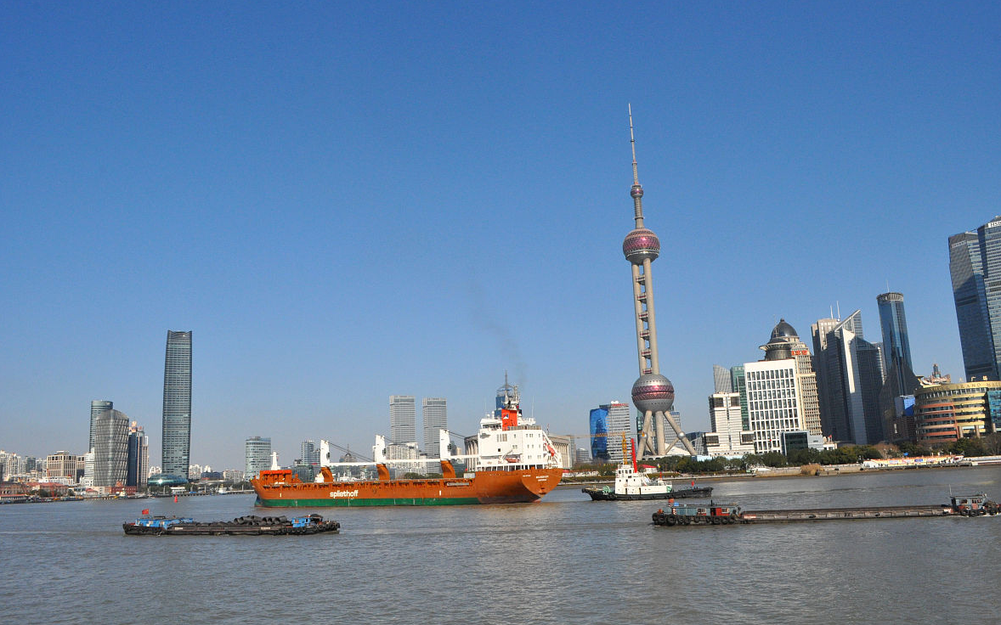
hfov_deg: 66.5
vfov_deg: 44.5
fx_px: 764
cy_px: 293
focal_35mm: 28
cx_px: 509
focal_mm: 18
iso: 800
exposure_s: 1/800
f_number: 14
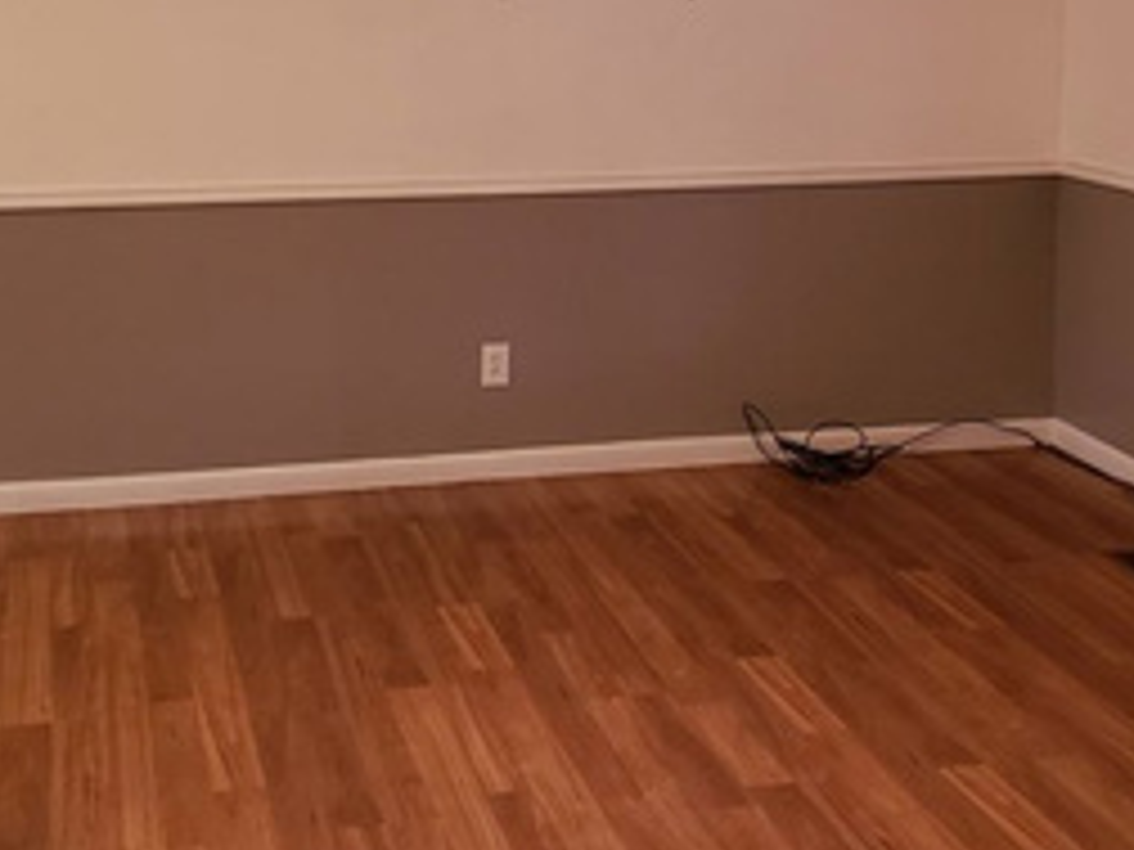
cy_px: 243
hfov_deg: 29.3
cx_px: 670
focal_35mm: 66
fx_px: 2162
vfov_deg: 22.1
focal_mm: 4.3
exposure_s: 1/40
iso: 250
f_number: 1.5
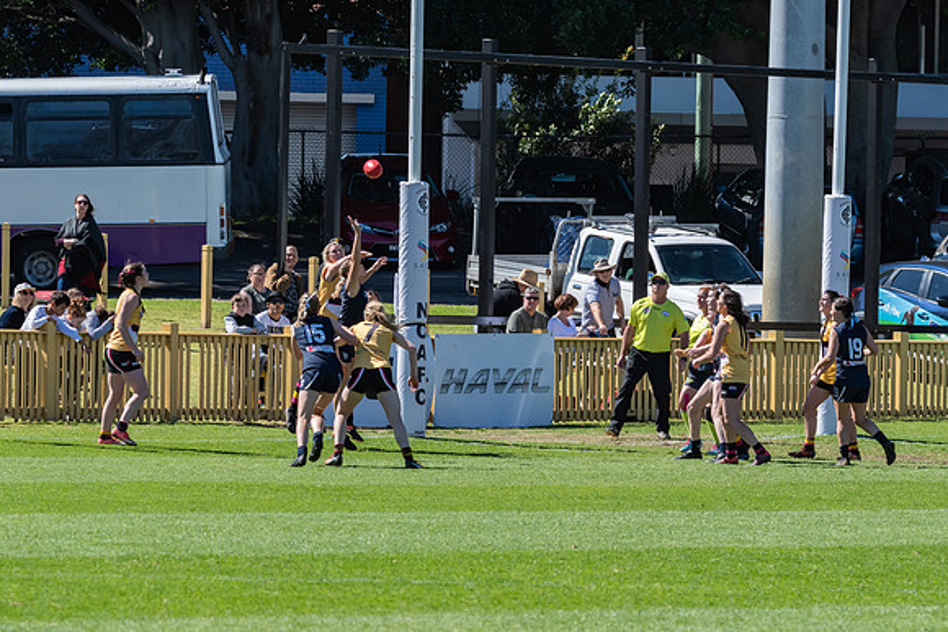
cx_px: 499
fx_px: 8783
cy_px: 308
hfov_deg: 6.2
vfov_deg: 4.1
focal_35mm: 333
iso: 800
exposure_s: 1/1250
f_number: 10
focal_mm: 200
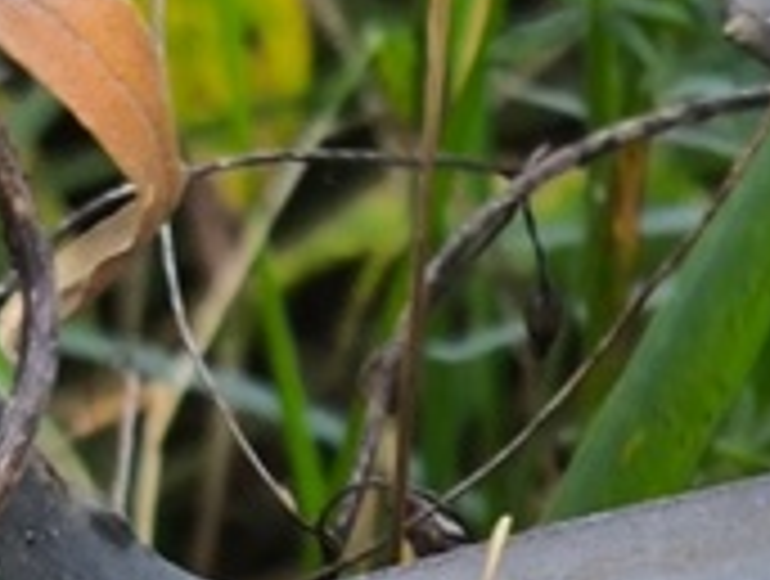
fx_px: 5194
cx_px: 885
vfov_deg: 6.2
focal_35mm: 233
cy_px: 1214
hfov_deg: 8.4
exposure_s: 1/50
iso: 80
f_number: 1.7
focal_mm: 4.71
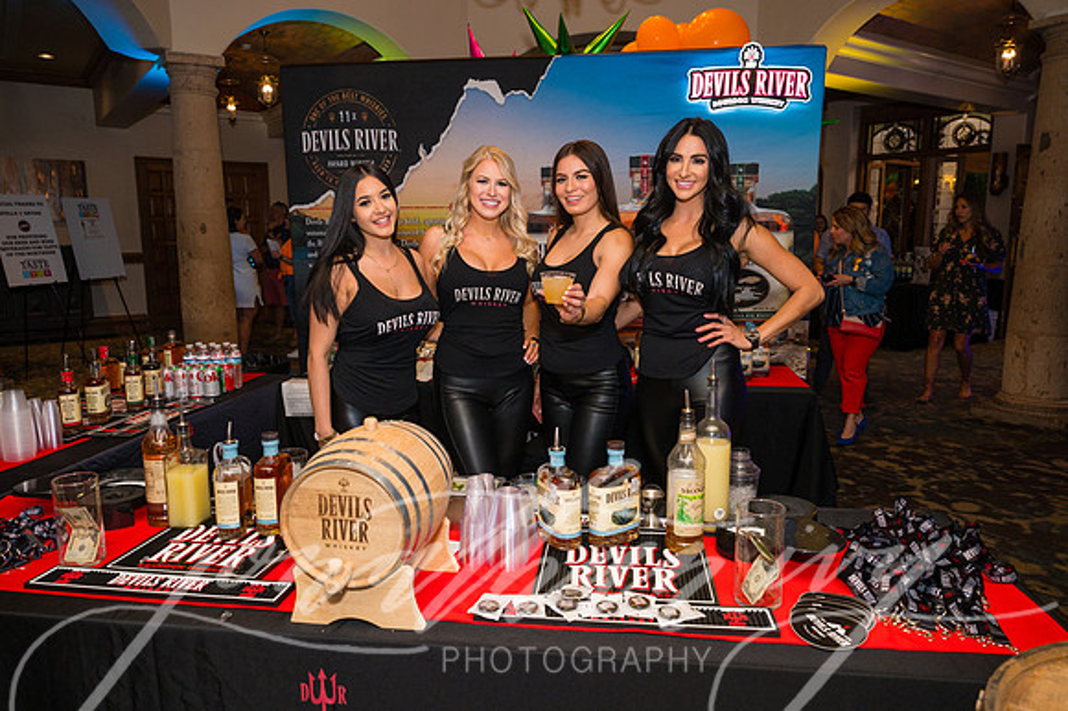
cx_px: 534
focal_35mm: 26
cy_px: 356
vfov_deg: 49.5
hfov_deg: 69.4
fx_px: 771
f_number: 4.5
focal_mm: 26
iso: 640
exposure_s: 1/200
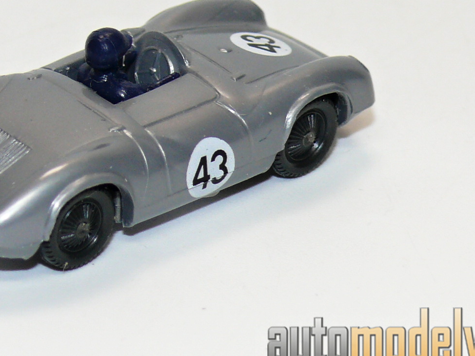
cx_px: 155
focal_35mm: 281
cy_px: 90
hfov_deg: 7.0
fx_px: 3855
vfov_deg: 5.3
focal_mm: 20.4
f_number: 4
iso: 100
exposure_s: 1/30
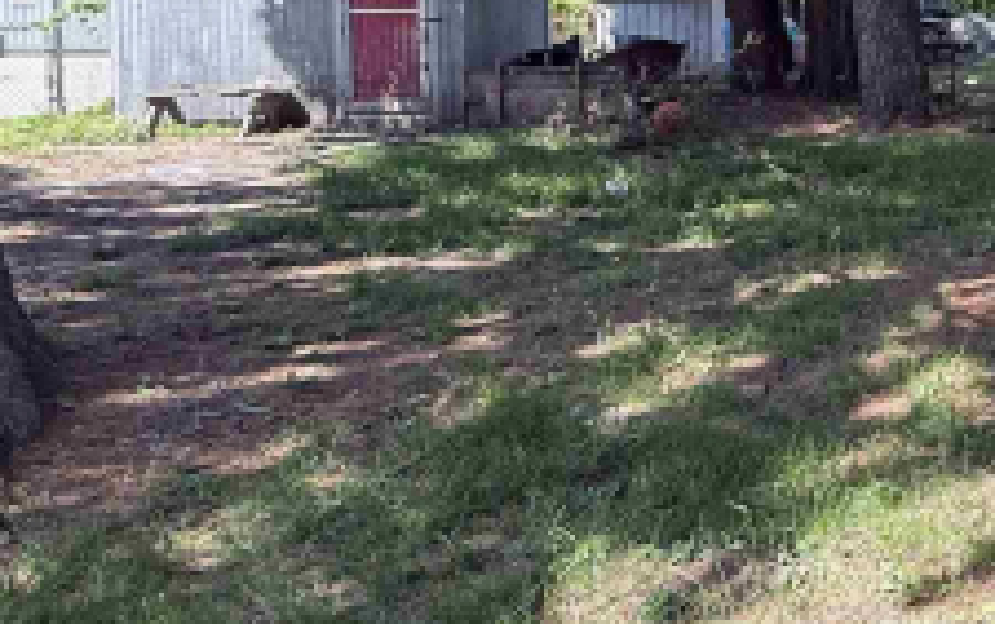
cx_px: 1165
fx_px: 1194
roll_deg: -0.2
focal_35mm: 44
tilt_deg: -3.7
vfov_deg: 28.2
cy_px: 66
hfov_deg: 36.2
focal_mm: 2.22
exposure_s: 1/201
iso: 80
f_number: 2.2
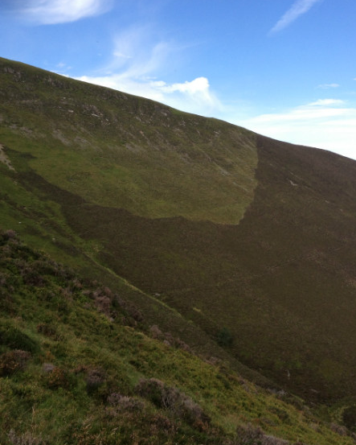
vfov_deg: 40.3
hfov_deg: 32.6
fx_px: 605
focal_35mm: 46
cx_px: 222
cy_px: 222
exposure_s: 1/1151
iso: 50
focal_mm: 4.28
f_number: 2.4
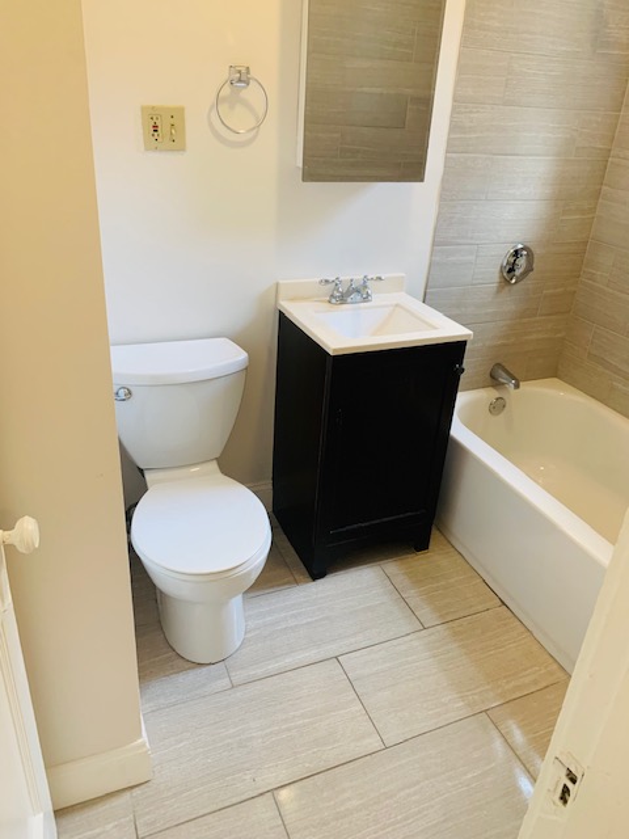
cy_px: 420
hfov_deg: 53.1
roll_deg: -5.0
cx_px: 314
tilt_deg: -25.9
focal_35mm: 26
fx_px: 630
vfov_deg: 67.3
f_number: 1.8
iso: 125
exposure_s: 1/60
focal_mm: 4.25
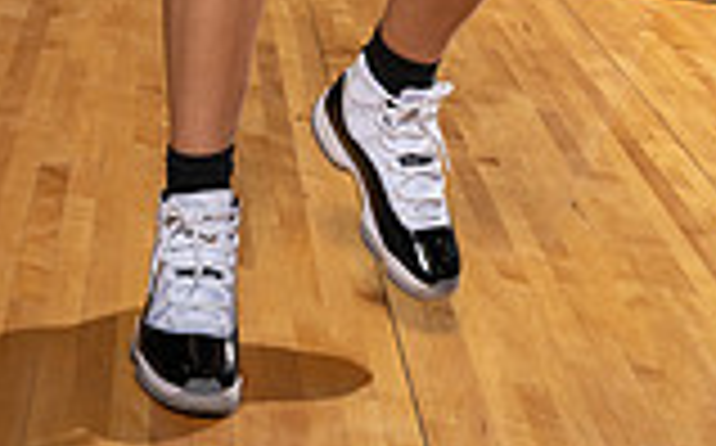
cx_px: 378
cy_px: -518
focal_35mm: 98
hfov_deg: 21.2
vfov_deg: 11.6
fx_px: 1910
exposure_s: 1/250
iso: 400
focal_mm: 34
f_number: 5.6
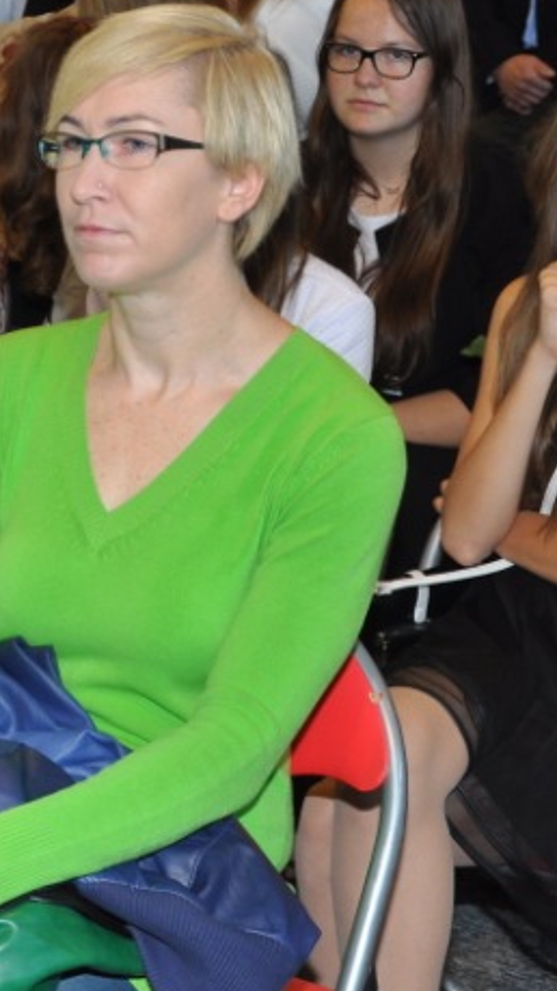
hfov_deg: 11.8
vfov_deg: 21.8
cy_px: 425
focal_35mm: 98
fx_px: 2575
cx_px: -278
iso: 400
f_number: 5
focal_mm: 28
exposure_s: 1/60
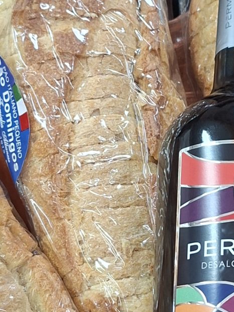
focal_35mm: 95
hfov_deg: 15.3
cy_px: 192
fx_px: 856
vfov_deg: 20.6
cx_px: 225
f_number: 1.8
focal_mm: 5.54
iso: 250
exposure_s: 1/40
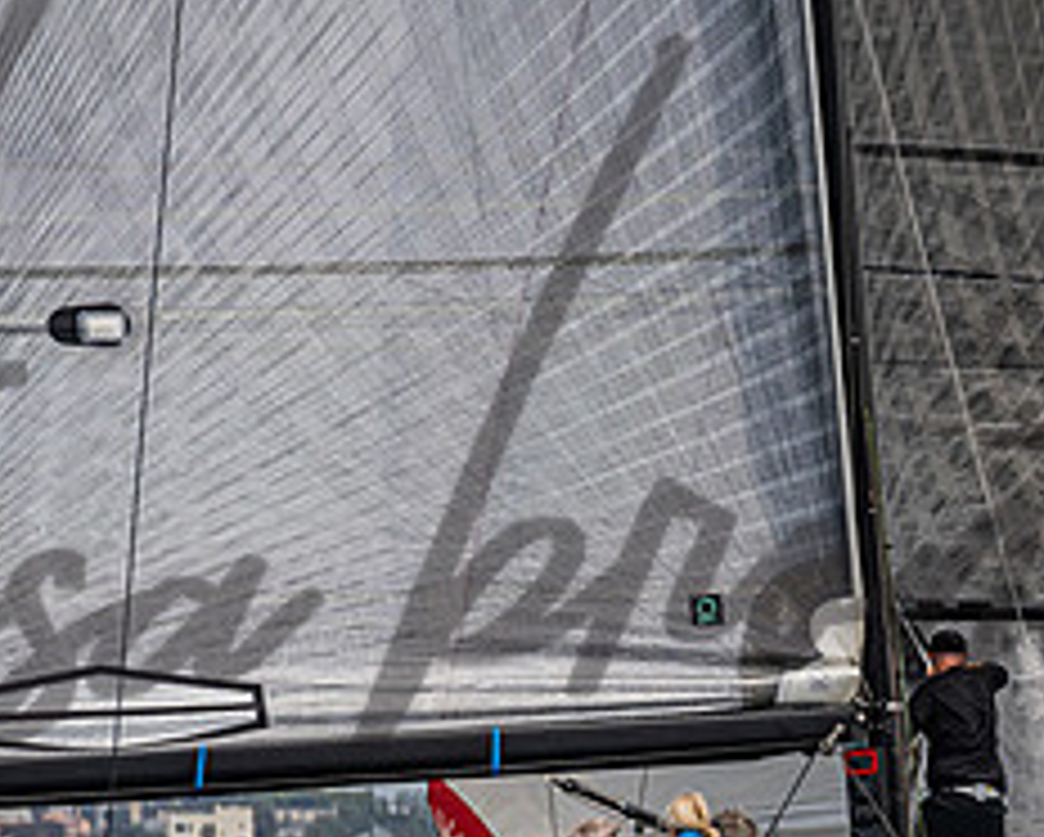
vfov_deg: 3.6
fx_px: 13421
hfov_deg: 4.5
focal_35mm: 434
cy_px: 612
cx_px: 733
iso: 250
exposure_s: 1/1250
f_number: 6.3
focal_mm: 170
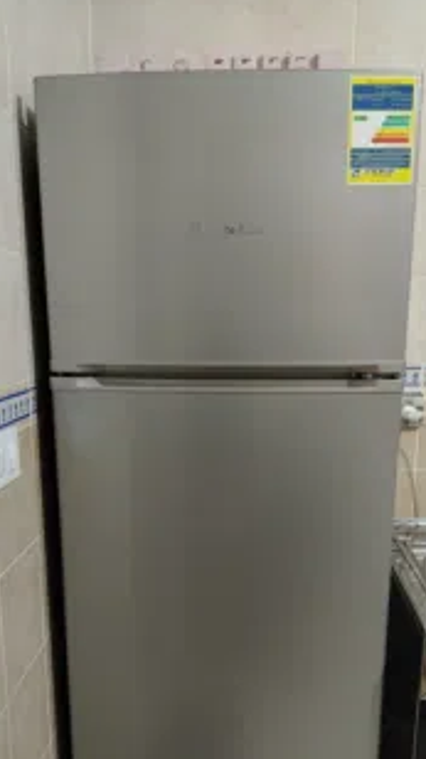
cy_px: 478
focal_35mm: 34
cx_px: 219
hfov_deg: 34.6
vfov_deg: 57.3
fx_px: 684
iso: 1728
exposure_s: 1/24
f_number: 1.75
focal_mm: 5.25
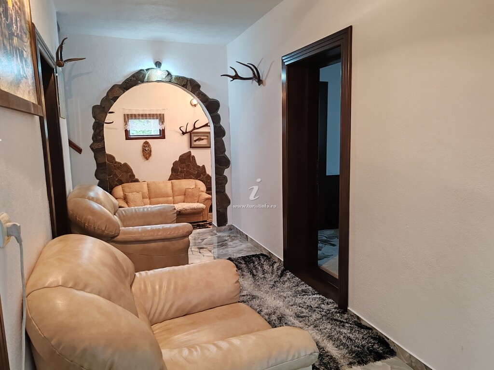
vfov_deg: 51.4
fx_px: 385
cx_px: 247
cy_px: 185
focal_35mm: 27
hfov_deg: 65.3
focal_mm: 6.12
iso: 1000
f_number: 1.9
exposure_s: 1/50
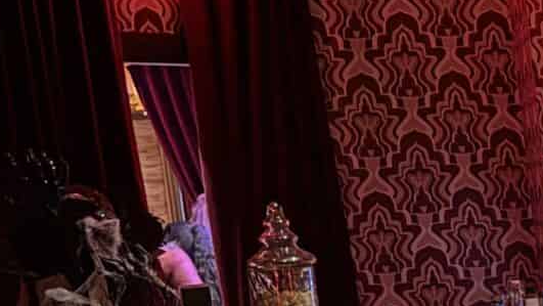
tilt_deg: -9.8
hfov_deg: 14.1
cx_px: 1113
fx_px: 1815
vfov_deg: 9.3
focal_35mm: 126
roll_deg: +2.5
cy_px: 488
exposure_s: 1/15
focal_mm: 6.76
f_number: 1.78
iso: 1250
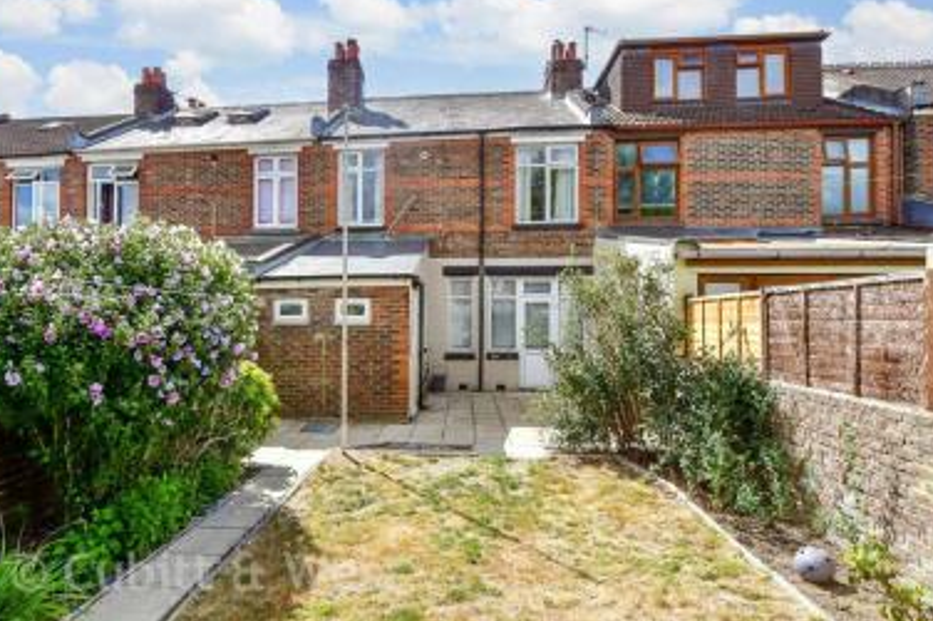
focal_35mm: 19
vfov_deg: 64.4
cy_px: 302
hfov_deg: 86.3
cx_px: 395
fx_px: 492
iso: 320
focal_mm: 10
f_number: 8
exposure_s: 1/500
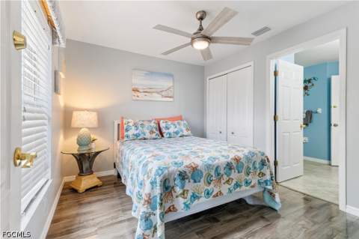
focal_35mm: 16
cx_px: 180
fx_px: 159
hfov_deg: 96.8
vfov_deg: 73.6
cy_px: 120
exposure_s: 1/3
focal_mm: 16
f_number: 10
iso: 640
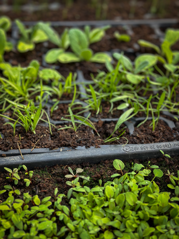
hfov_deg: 30.3
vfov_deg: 39.7
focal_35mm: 48
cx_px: 90
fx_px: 331
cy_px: 120
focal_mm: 6.86
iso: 80
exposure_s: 1/1050
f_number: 1.8
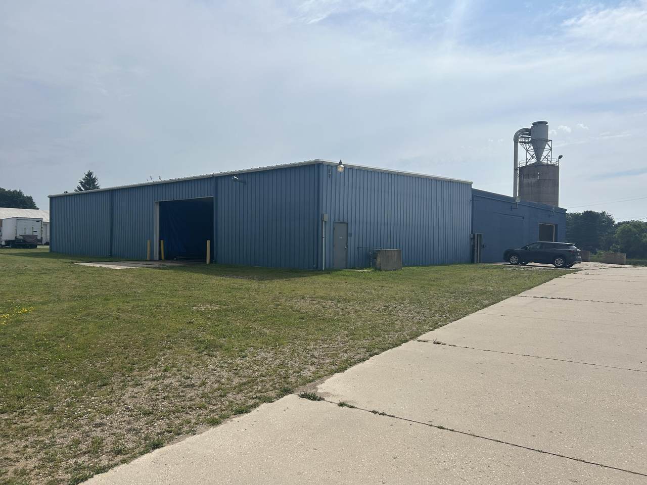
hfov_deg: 67.3
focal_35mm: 26
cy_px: 242
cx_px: 324
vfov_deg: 53.1
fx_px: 486
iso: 50
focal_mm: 5.7
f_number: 1.5
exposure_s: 1/10309
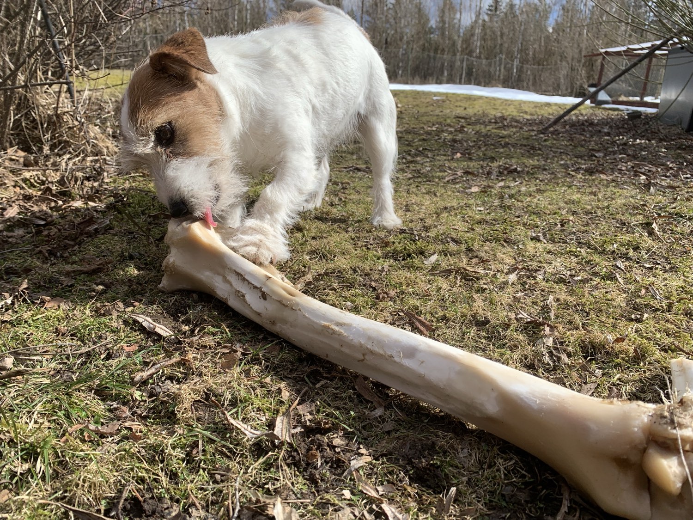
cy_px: 260
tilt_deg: -16.7
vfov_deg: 53.1
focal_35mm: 26
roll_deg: -2.0
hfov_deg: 67.3
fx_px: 521
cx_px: 346
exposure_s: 1/2114
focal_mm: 4.25
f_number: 1.8
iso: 25
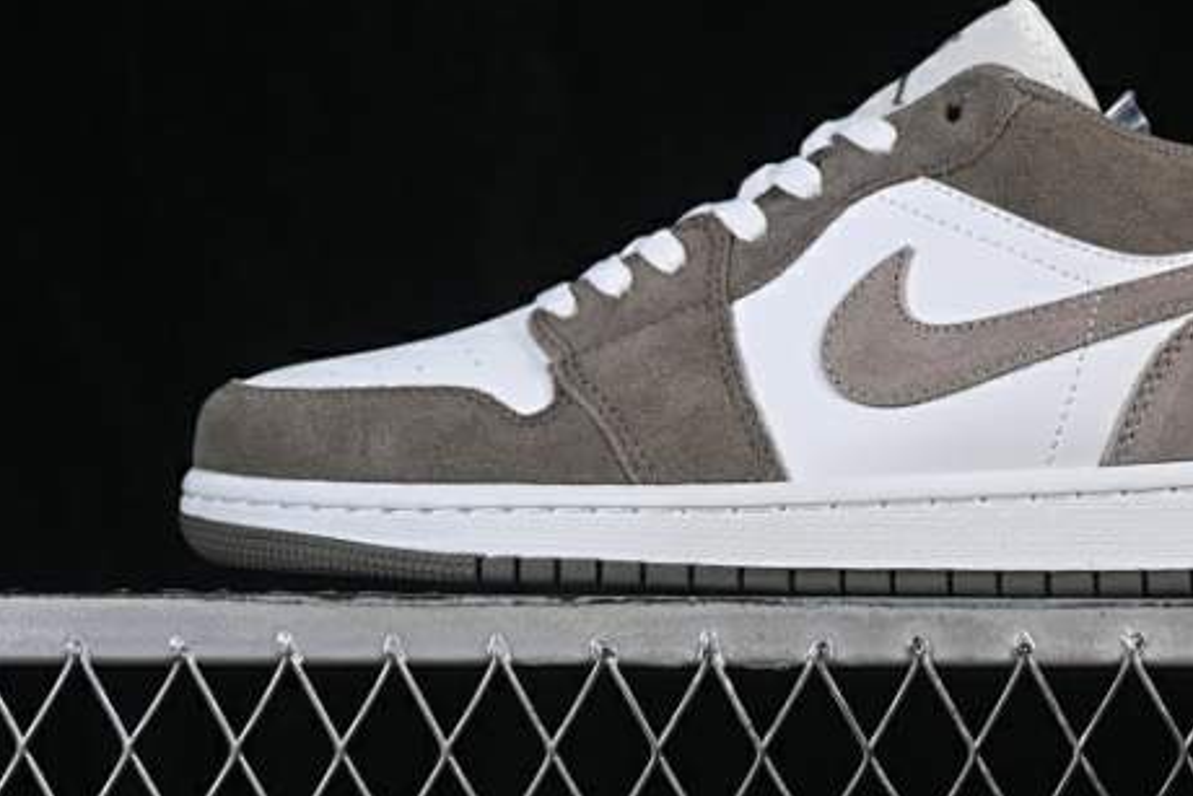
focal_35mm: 119
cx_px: 840
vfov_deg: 11.5
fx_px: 3945
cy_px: 205
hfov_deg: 17.1
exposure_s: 1/80
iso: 160
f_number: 8
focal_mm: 50
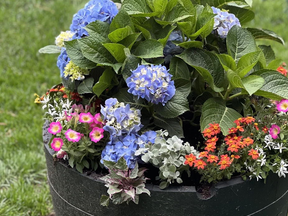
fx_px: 832
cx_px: 171
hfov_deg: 19.6
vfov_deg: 14.8
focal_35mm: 100
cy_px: 127
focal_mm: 9
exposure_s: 1/121
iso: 200
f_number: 2.8
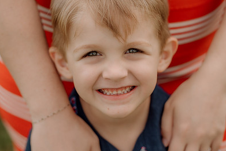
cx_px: 111
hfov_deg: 16.3
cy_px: 83
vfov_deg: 10.9
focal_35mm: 126
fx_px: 791
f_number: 2.5
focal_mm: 85
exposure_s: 1/320
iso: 80
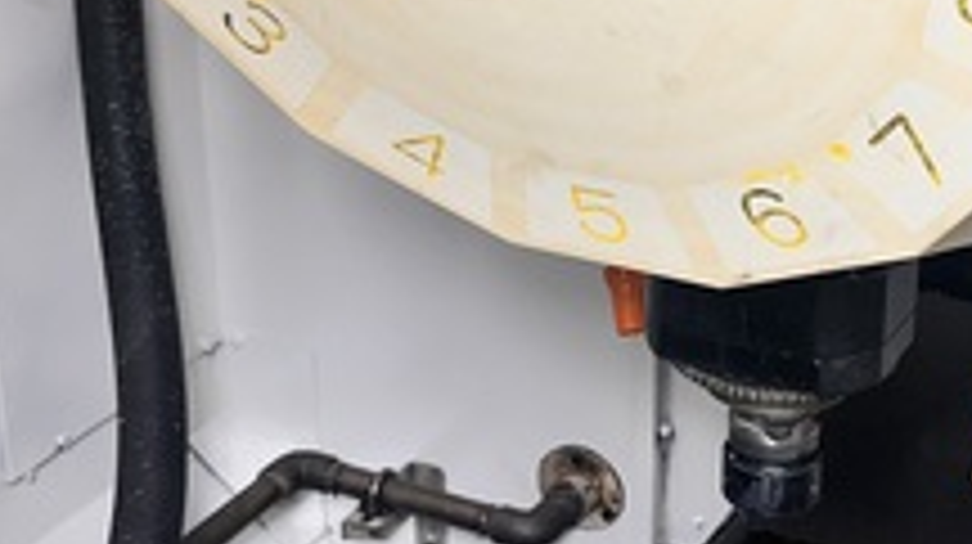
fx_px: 2163
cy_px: 360
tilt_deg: -26.8
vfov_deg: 14.3
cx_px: 778
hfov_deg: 24.9
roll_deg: -2.9
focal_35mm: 84
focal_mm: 5.1
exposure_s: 1/120
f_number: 1.6
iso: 50
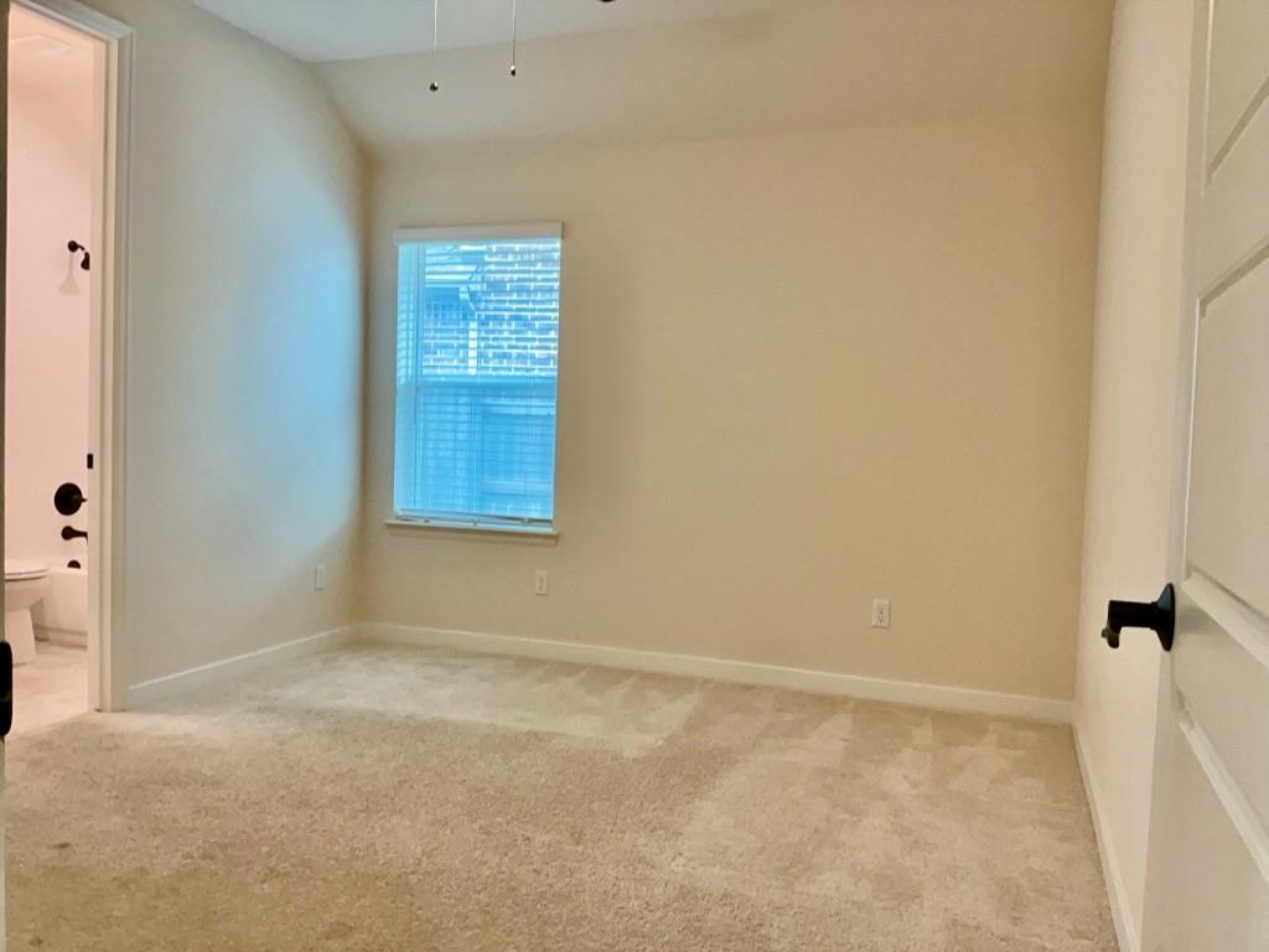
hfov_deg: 65.3
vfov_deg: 51.4
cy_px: 476
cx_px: 634
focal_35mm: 27
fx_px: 990
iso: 80
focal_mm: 3
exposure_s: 1/60
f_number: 1.8
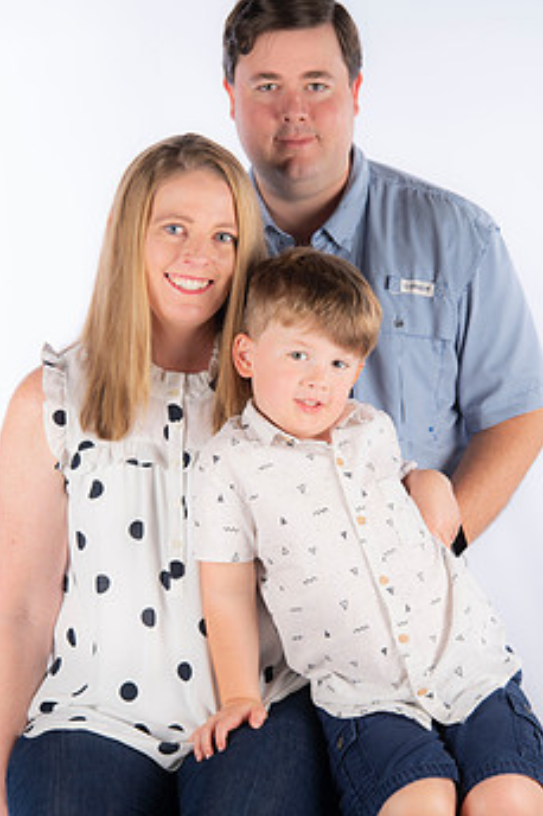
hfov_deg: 13.9
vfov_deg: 20.8
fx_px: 2219
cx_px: 328
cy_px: 401
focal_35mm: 98
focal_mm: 75
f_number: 5
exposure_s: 1/200
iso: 100
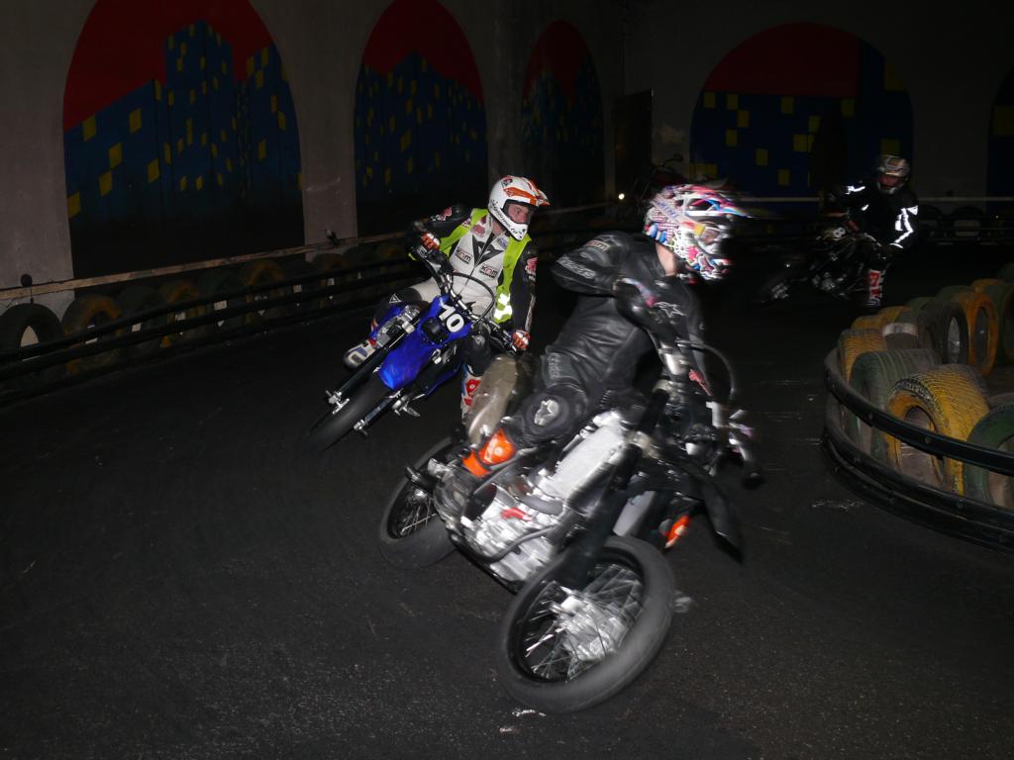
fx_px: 1406
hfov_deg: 39.7
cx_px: 507
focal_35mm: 48
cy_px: 380
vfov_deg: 30.3
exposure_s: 1/30
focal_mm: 10.1
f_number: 3.2
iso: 100
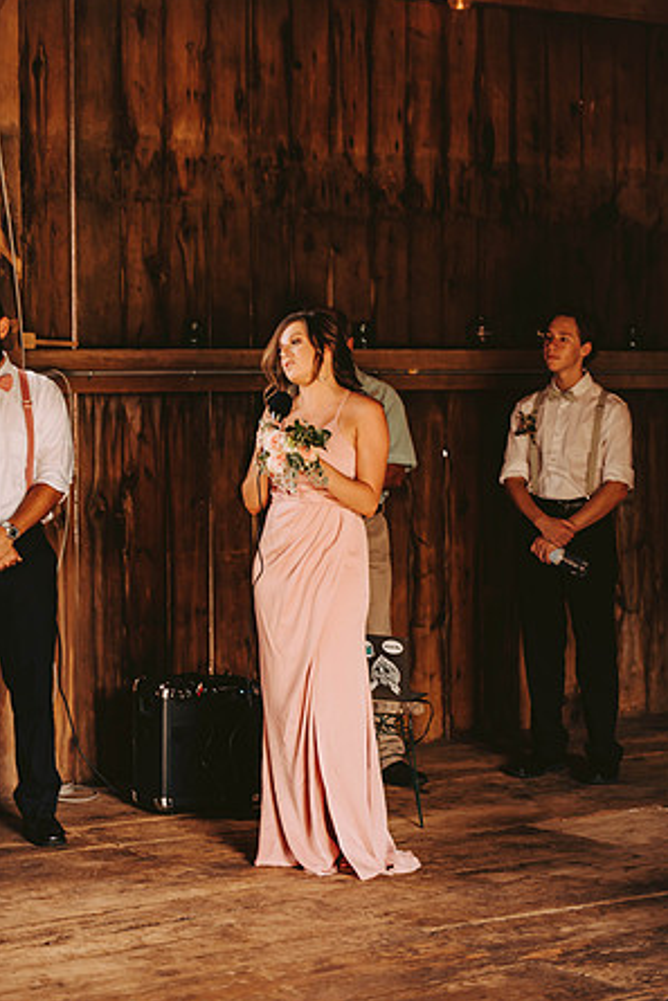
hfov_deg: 15.0
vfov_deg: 22.4
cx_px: 335
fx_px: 2531
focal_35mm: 91
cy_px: 497
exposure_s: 1/100
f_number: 2.8
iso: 320
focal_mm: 90
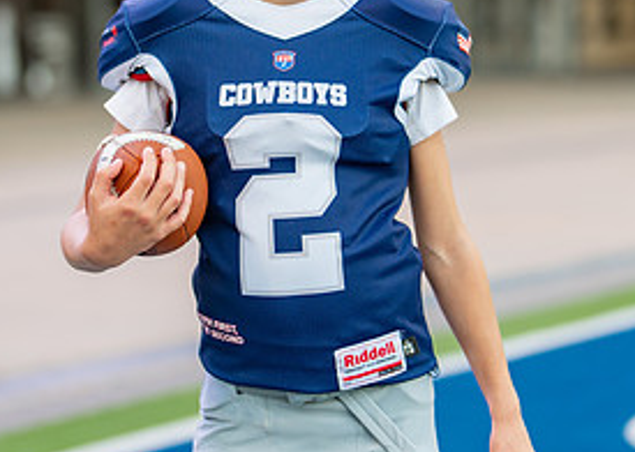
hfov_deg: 15.9
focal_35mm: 126
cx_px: 287
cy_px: 106
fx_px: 2271
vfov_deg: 11.4
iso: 160
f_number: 1.2
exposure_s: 1/400
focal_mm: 50
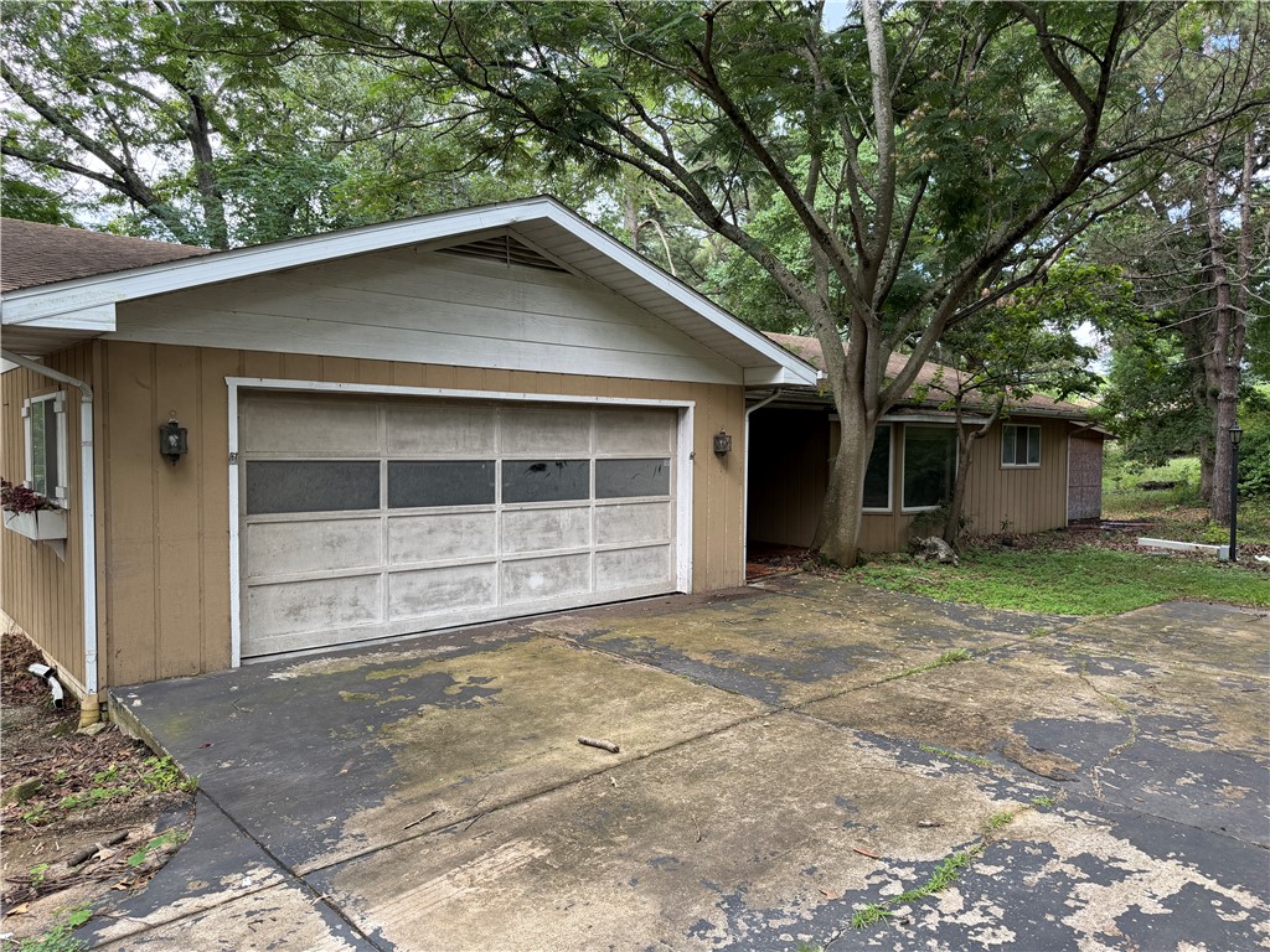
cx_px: 635
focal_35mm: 24
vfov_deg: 56.8
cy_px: 476
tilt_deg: -2.4
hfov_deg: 71.6
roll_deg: -0.8
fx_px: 881
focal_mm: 6.76
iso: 80
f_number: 1.78
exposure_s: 1/208
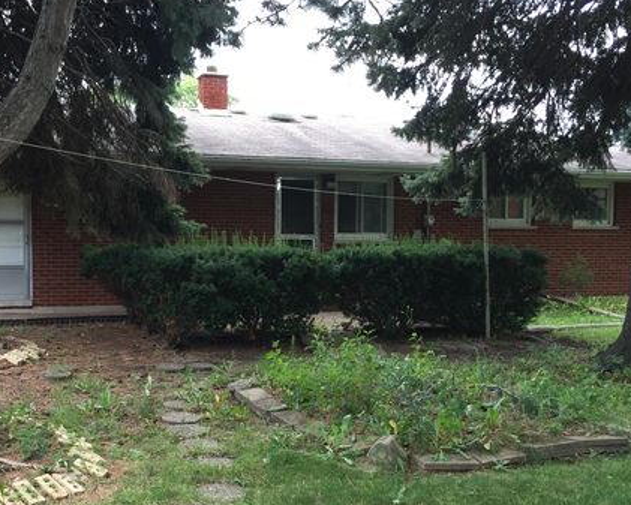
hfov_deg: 42.7
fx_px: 803
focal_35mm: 43
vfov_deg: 34.8
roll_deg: -1.4
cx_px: 258
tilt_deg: -3.5
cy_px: 292
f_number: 2.2
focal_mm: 4.15
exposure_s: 1/120
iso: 50
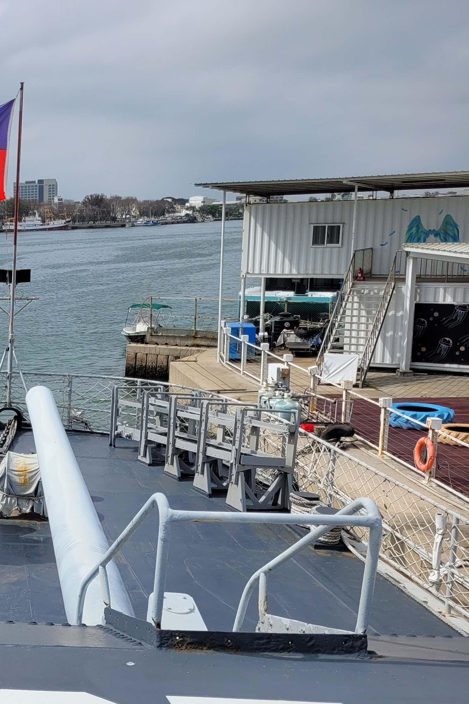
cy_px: 398
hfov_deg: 23.7
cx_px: -165
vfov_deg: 40.3
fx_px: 958
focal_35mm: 49
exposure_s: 1/3861
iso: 40
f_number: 1.8
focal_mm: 5.4
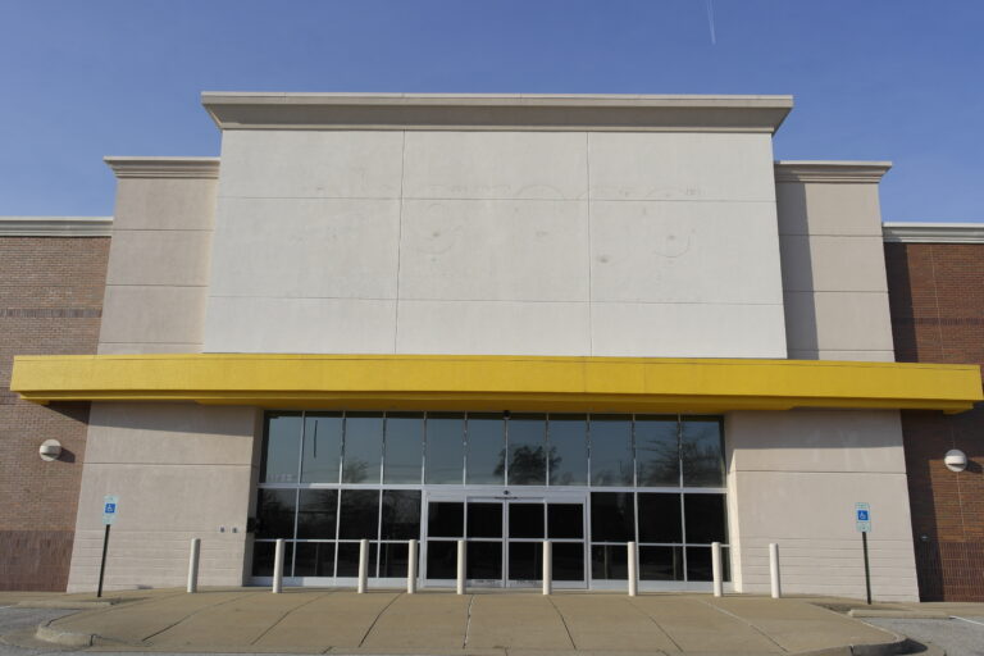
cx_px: 492
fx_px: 820
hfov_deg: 61.9
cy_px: 328
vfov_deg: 43.6
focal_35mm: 30
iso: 100
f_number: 7.1
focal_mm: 20
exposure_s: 1/400
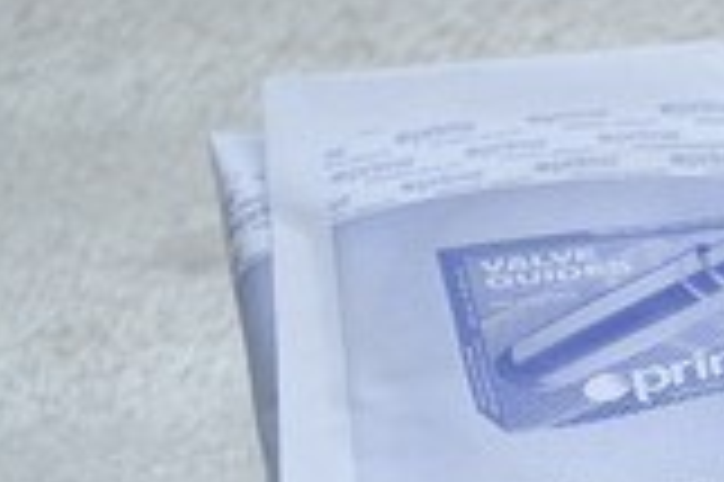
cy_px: 912
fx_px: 4078
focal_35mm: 203
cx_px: 1237
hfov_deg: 9.7
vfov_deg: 6.6
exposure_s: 1/60
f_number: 5
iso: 360
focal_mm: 34
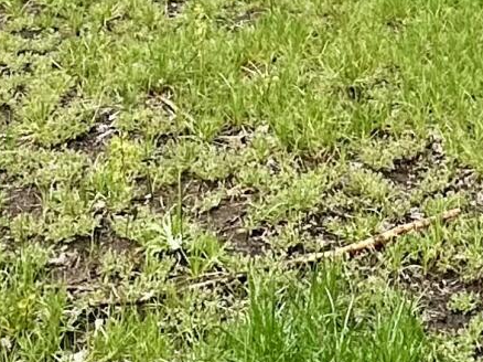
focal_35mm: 96
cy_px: -492
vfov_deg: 12.3
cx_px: 407
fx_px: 1339
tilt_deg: +5.2
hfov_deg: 20.2
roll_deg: -1.1
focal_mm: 2.22
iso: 50
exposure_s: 1/1319
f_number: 2.2
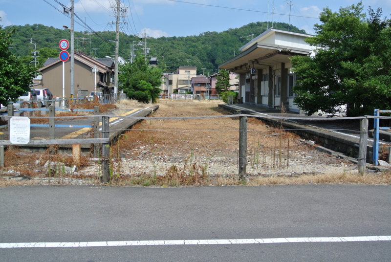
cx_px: 196
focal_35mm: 45
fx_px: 489
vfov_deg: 30.0
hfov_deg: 43.5
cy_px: 131
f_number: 5
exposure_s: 1/800
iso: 100
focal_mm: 16.9
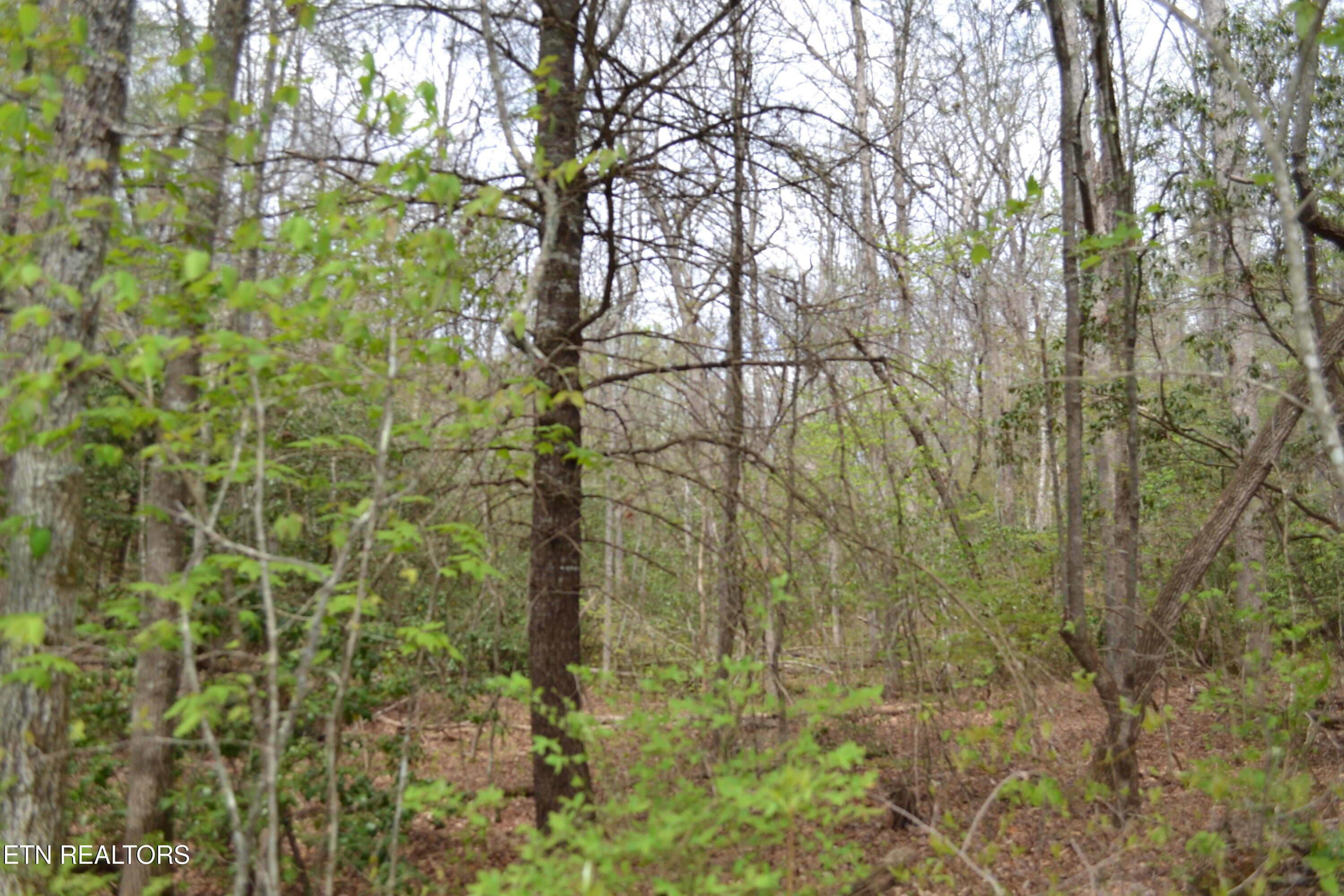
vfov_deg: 43.6
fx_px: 1120
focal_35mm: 30
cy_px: 448
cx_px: 672
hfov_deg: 61.9
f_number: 5
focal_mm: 20
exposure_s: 1/200
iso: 100
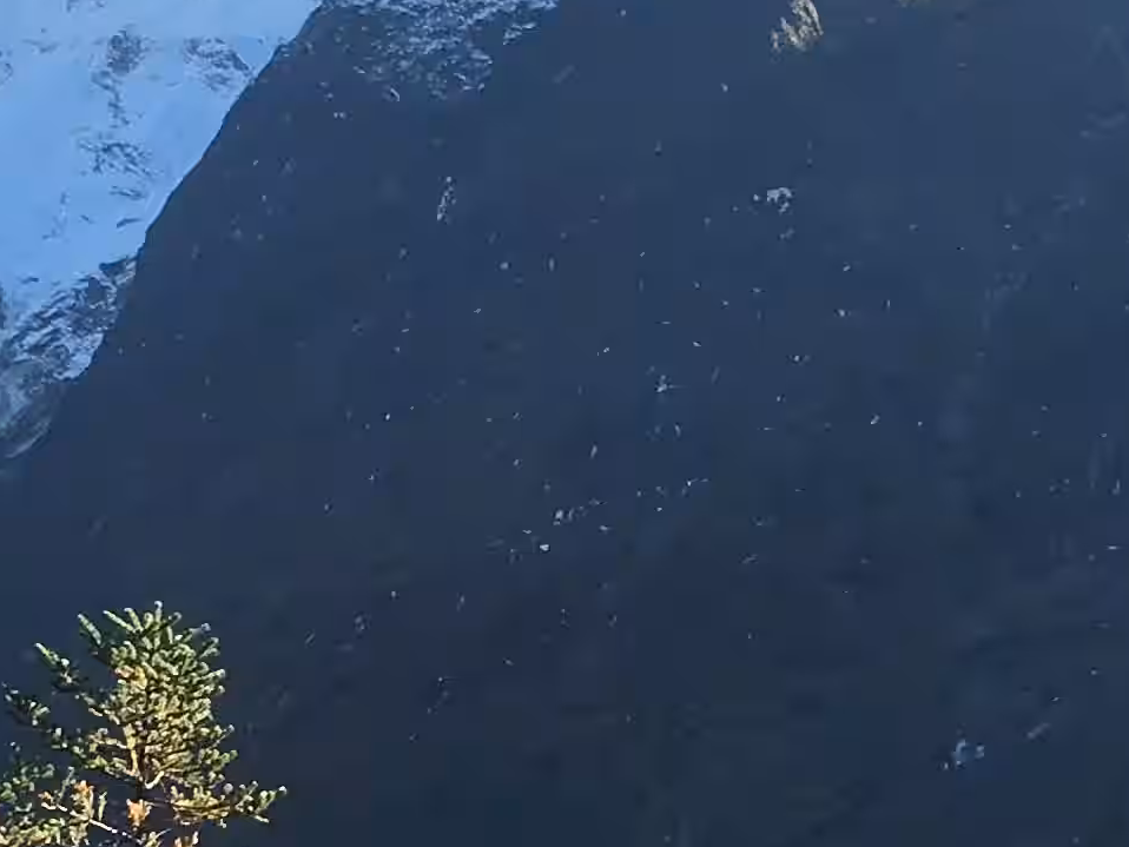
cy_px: 412
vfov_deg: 12.2
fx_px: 3980
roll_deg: -3.7
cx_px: 597
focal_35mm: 122
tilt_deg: +10.6
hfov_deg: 16.1
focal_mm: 4.15
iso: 25
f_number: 2.2
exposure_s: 1/496
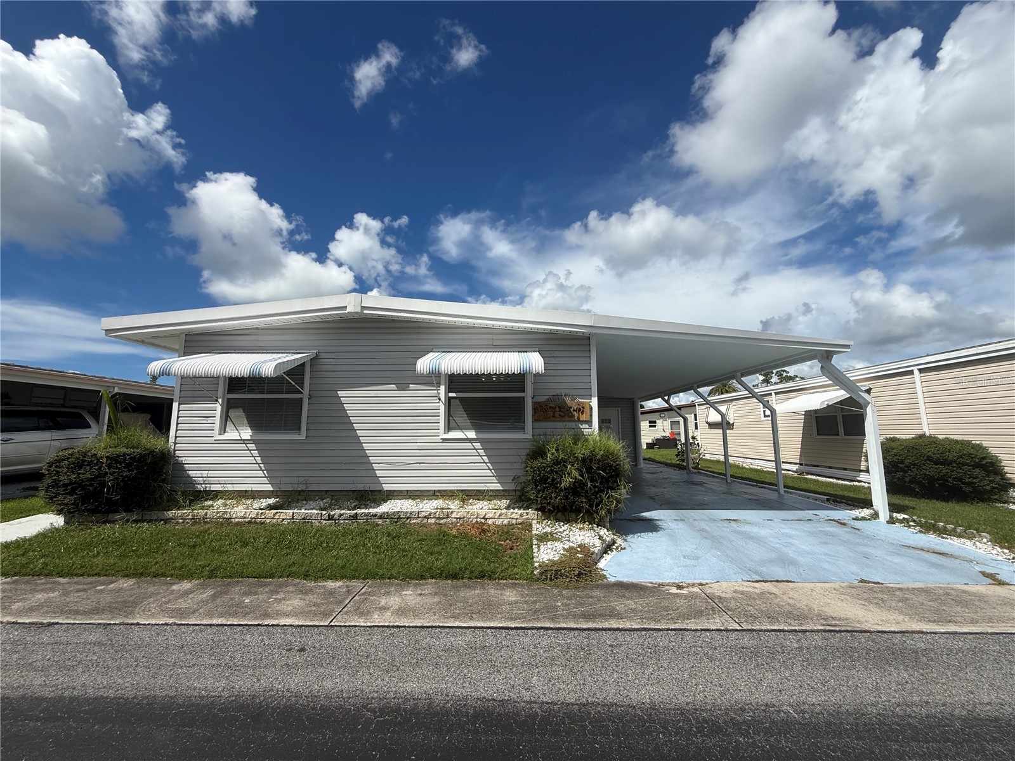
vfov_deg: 85.7
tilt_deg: +8.0
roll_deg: +0.0
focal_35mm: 14
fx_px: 411
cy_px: 380
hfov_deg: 102.1
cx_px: 508
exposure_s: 1/4149
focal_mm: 2.22
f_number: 2.2
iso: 50
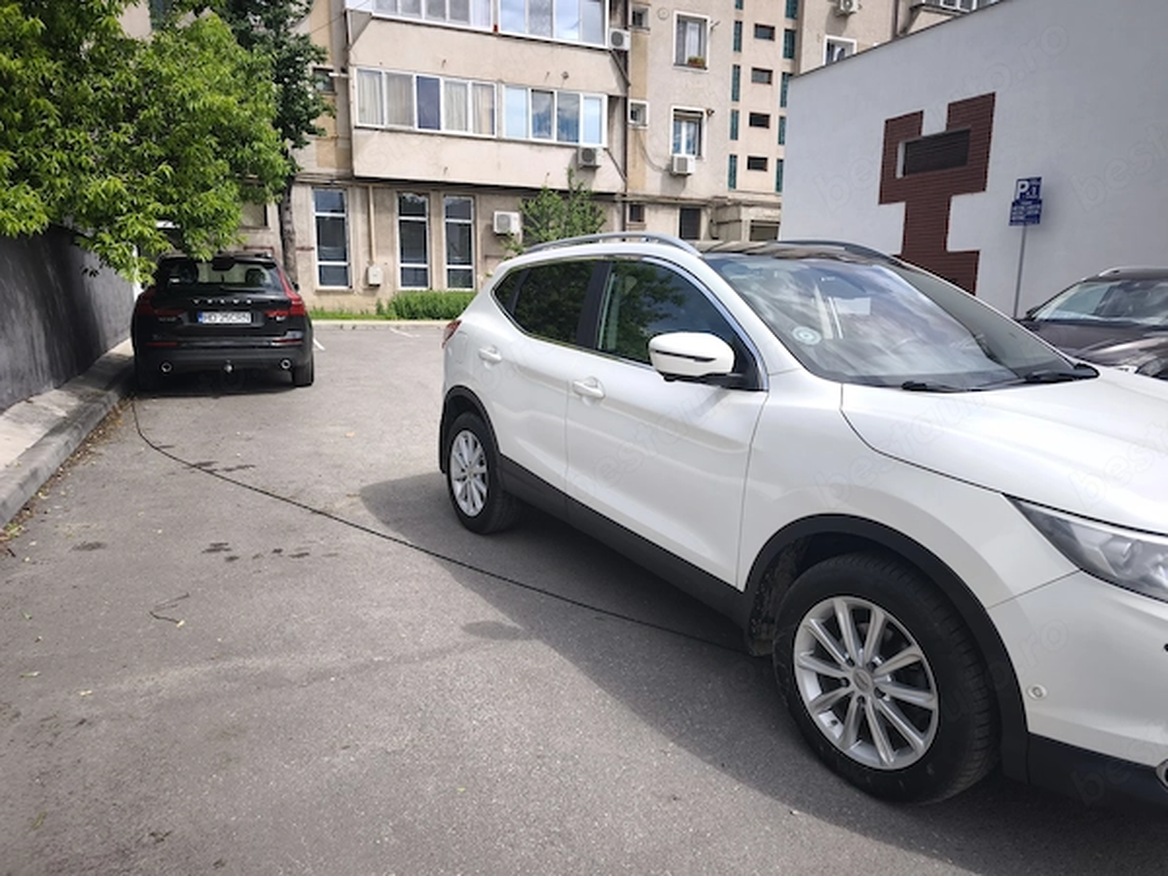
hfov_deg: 73.9
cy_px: 438
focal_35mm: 23
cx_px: 584
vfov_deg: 58.9
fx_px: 776
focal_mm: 6.57
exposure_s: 1/951
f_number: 1.6
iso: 50
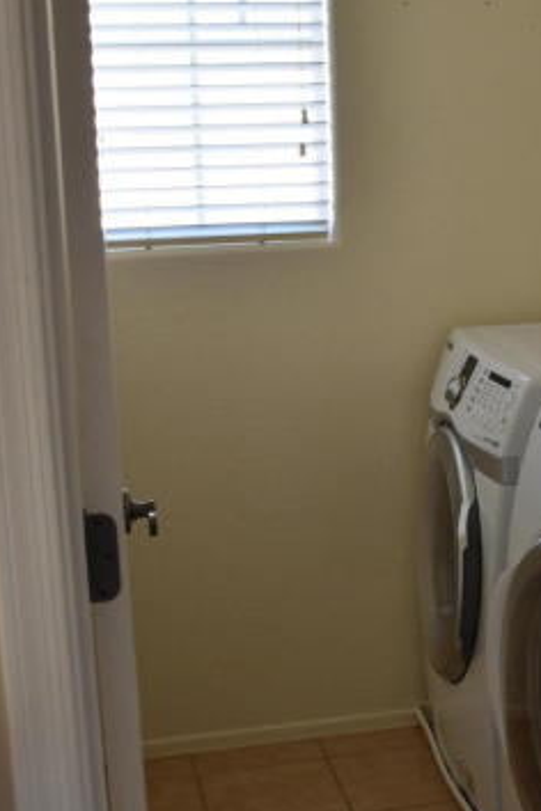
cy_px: 397
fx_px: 1465
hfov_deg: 20.4
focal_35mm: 65
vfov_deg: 31.0
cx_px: 501
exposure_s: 1/60
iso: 400
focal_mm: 20
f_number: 4
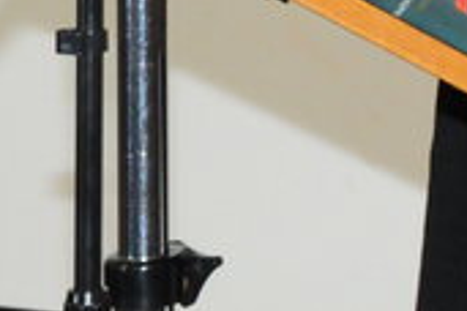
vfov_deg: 3.7
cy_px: -494
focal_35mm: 369
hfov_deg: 5.5
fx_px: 4786
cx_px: 705
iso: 2000
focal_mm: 42
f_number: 9
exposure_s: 1/13
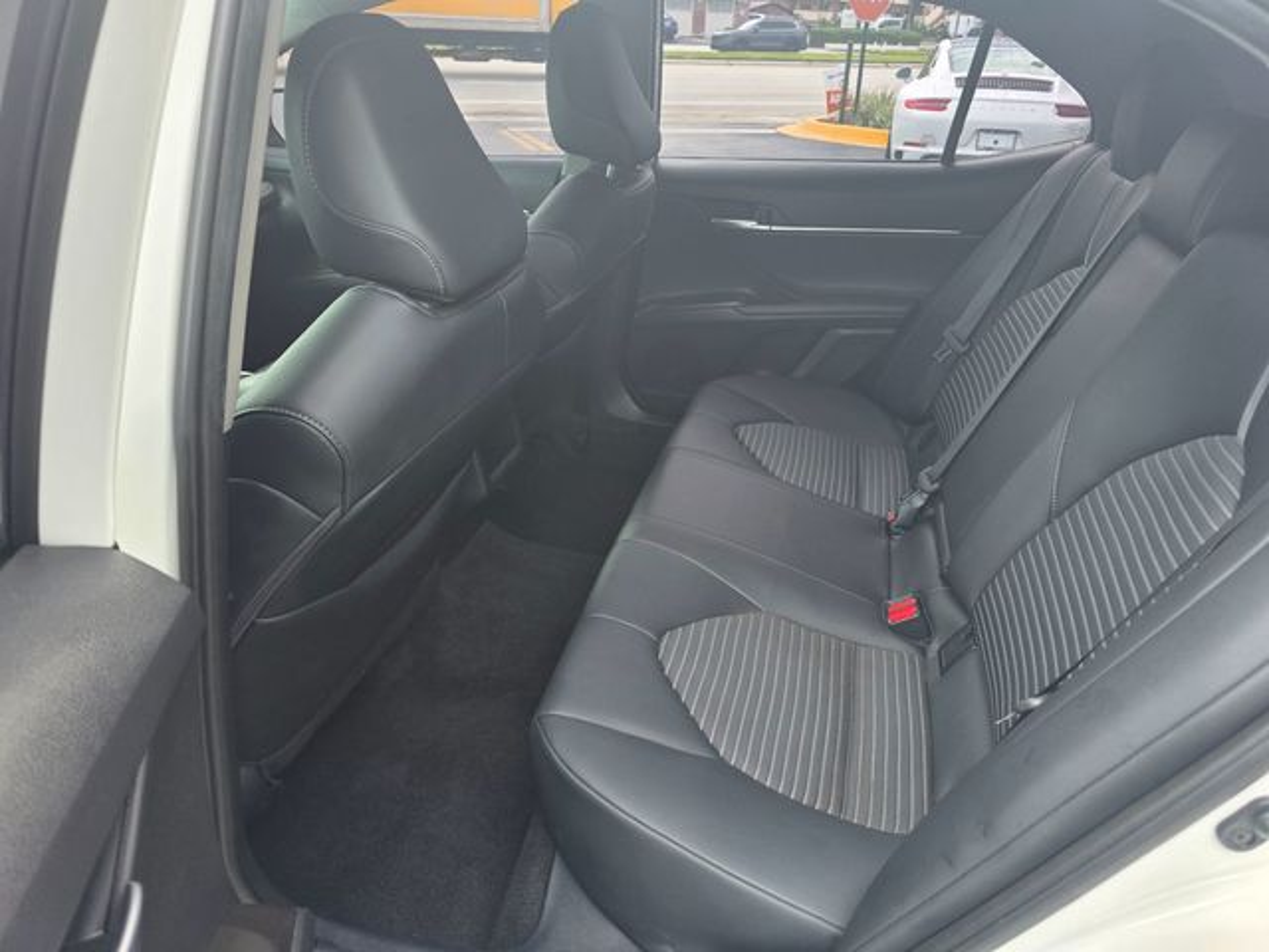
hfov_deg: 73.9
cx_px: 634
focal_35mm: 23
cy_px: 476
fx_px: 843
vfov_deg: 58.9
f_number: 1.7
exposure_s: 1/180
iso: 64
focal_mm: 6.3
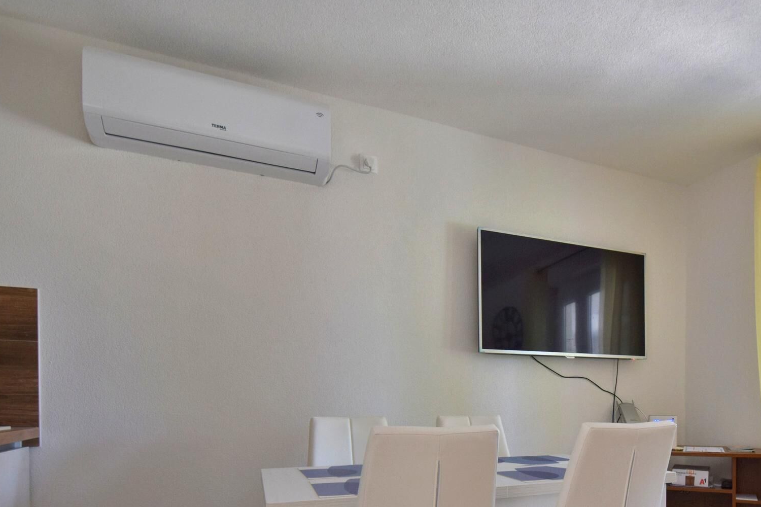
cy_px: 395
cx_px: 513
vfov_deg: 50.4
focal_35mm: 24
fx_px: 507
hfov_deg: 71.4
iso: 400
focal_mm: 10
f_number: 4
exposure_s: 1/60
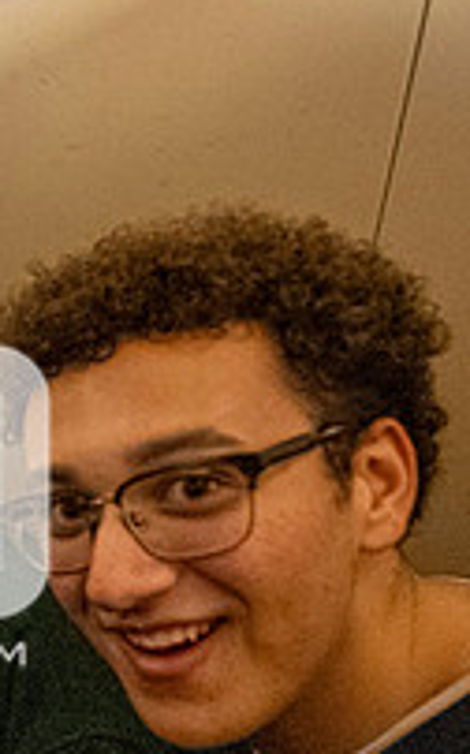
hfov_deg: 24.4
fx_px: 841
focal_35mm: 41
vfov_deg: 47.2
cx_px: -231
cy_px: 521
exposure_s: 1/160
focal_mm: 14
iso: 32254
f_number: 4
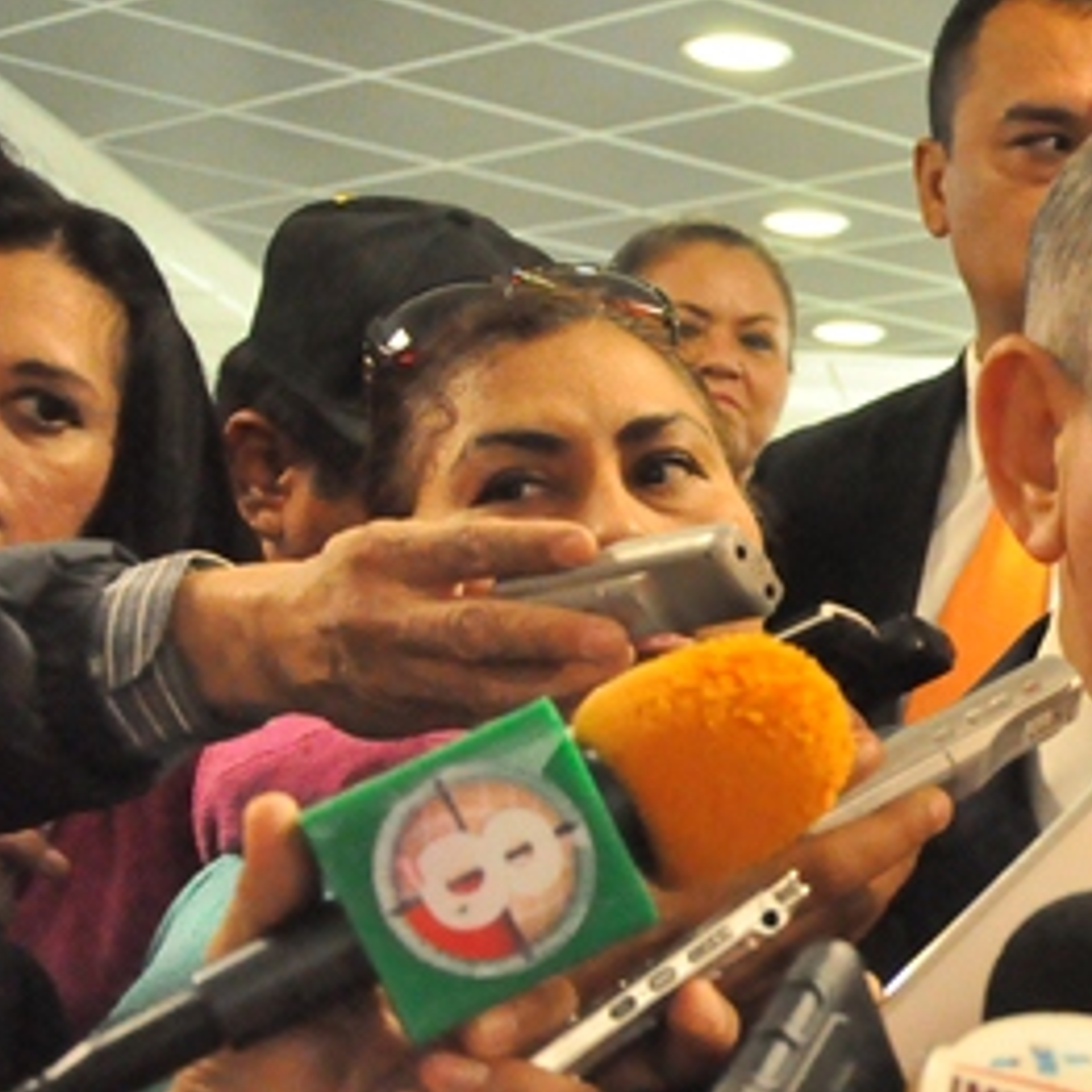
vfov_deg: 19.9
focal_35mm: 87
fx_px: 3105
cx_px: 1321
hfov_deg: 18.8
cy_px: 736
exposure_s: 1/250
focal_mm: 28
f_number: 5
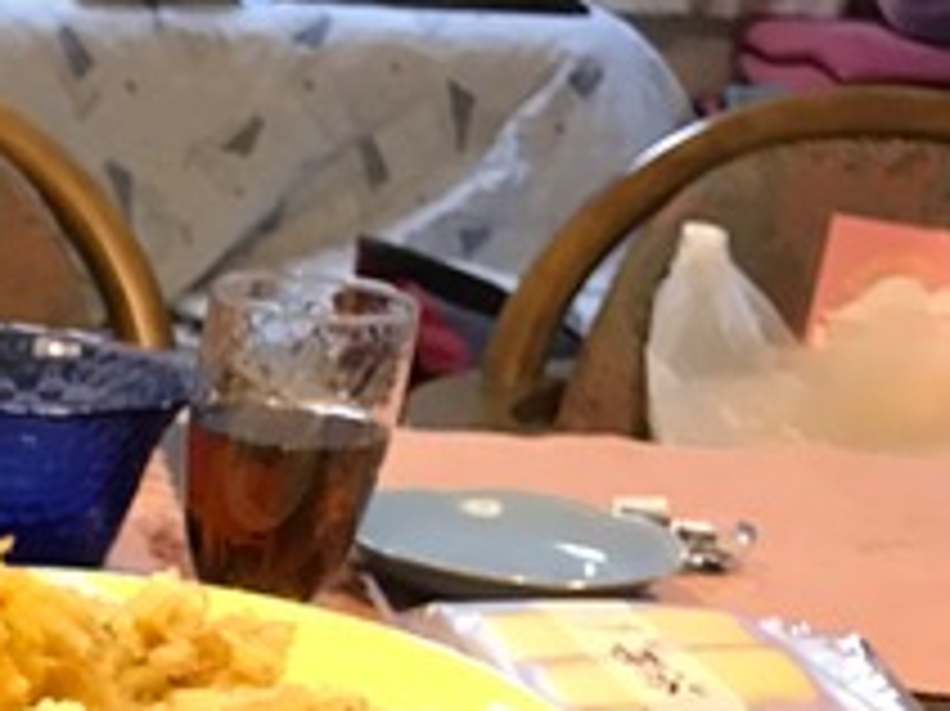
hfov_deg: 20.2
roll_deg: -0.3
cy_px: 1071
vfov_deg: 15.9
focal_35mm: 85
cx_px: -419
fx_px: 2331
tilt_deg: -29.6
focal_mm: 3.99
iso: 50
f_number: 1.8
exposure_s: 1/17
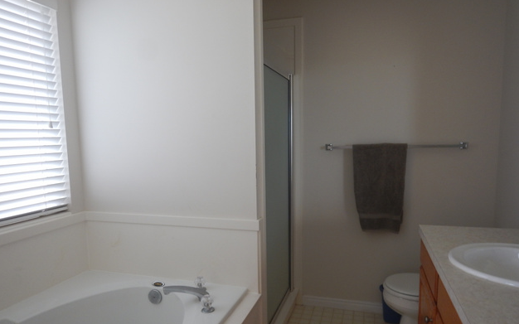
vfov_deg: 47.5
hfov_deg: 70.4
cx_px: 261
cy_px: 183
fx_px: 368
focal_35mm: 26
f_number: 2.8
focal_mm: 4.3
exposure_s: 1/30
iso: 125
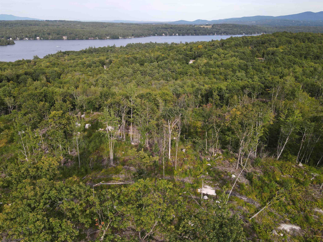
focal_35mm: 24
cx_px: 162
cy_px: 121
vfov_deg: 56.8
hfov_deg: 71.6
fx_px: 224
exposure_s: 1/320
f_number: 2.8
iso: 100
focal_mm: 4.5
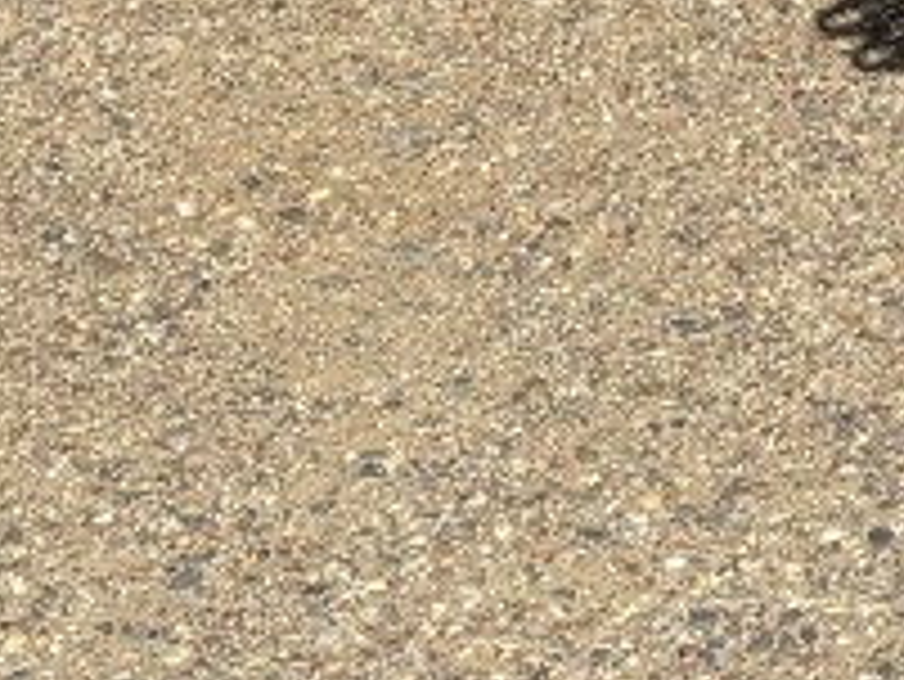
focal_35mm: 186
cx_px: 1556
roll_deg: +1.2
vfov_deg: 7.0
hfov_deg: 10.1
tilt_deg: -6.6
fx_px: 4860
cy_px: -1545
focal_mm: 5.96
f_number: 1.6
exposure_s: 1/3831
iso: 50
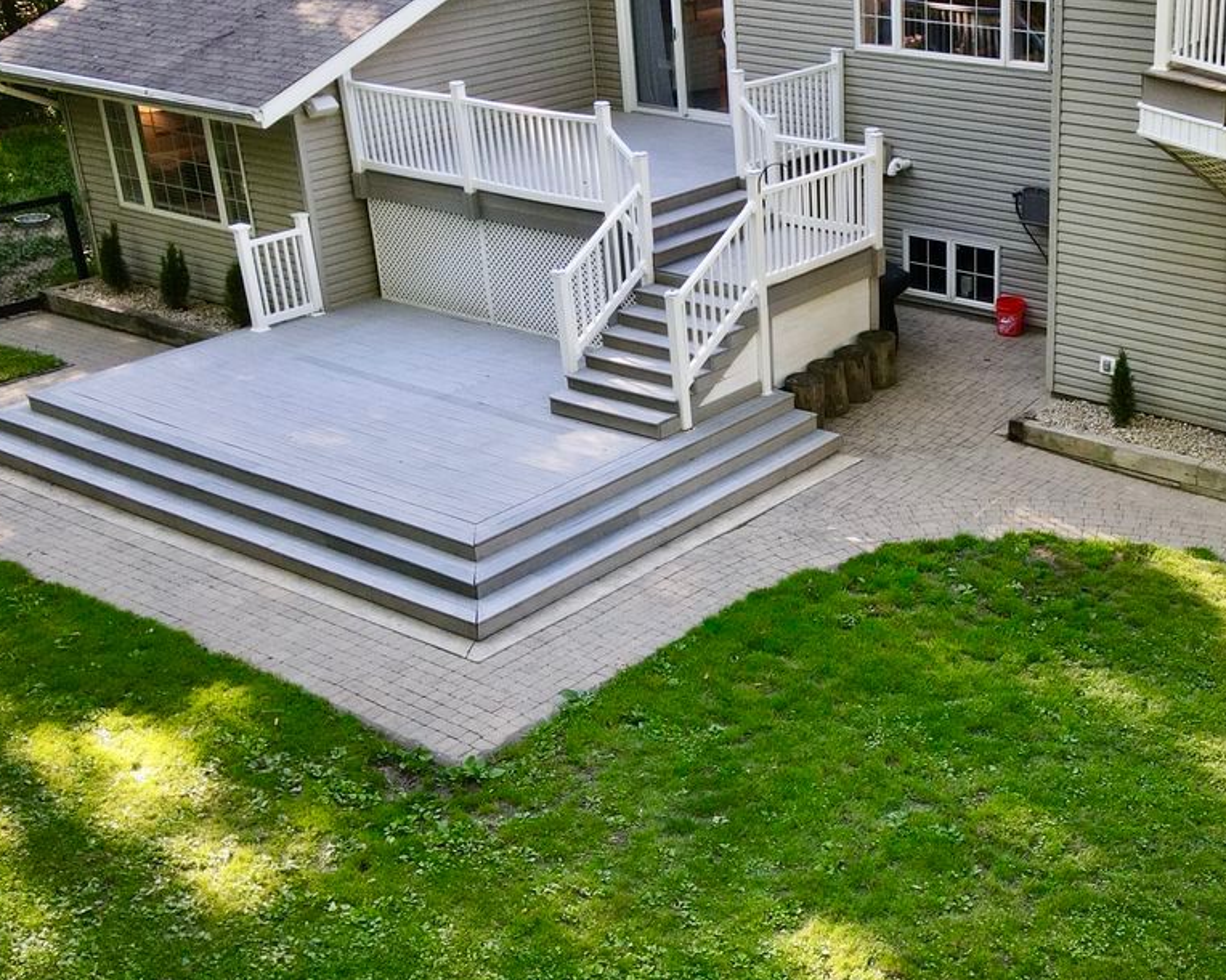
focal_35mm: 46
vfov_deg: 32.6
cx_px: 923
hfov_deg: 39.2
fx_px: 1669
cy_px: 591
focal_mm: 4.5
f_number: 2.8
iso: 550
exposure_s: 1/10
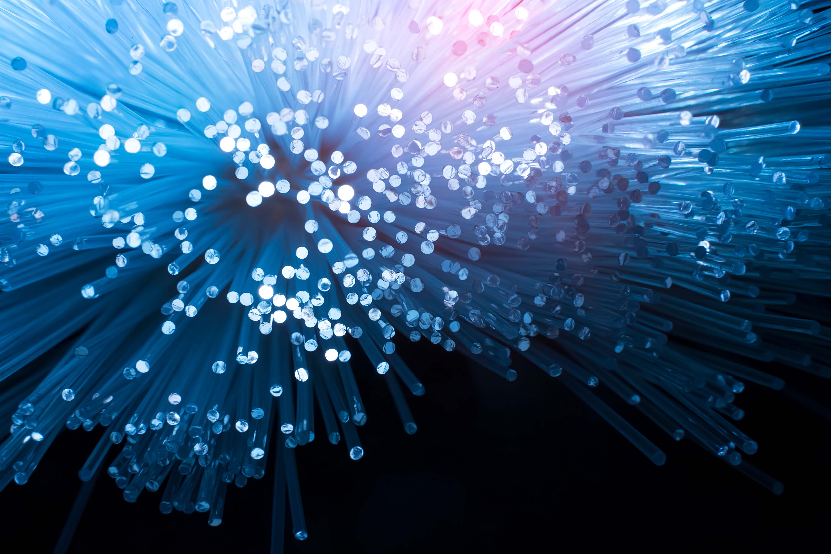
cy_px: 282
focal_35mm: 36
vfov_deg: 36.9
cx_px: 384
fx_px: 831
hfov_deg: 53.1
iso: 200
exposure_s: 1/250
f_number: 14
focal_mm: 28
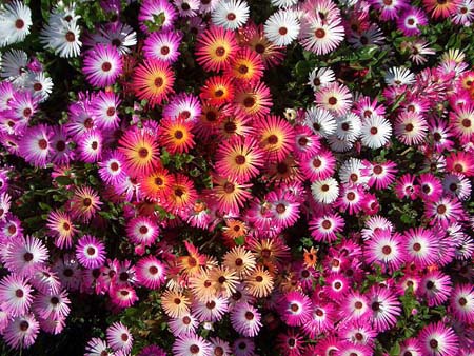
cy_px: 178
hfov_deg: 52.6
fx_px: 480
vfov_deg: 40.7
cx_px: 237
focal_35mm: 35
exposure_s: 1/1000
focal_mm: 5.8
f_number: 4.3
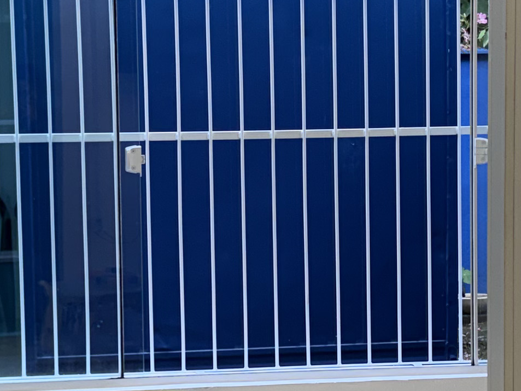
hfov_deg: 17.9
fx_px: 1656
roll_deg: +1.0
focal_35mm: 110
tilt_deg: -4.6
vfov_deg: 13.5
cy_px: 226
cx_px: 232
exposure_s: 1/229
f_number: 1.6
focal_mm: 5.96
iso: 64
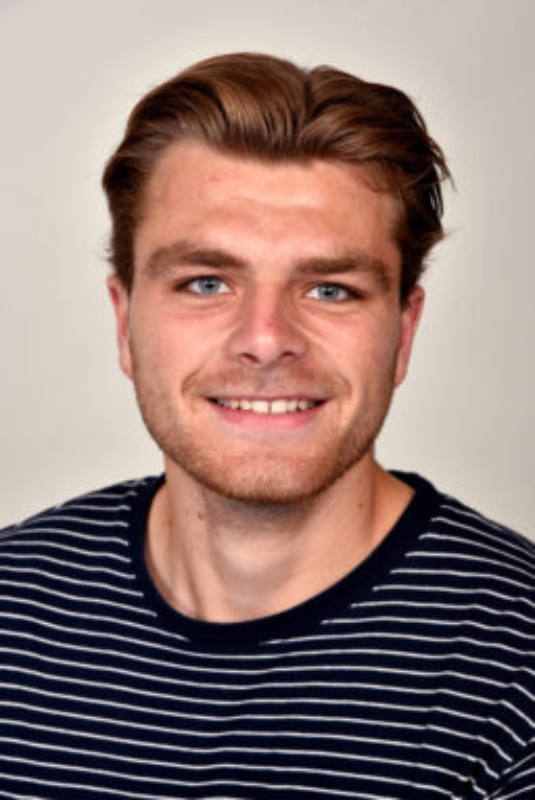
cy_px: 400
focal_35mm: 110
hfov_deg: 12.5
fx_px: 2447
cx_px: 268
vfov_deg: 18.6
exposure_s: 1/160
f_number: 9
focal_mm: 110
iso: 100
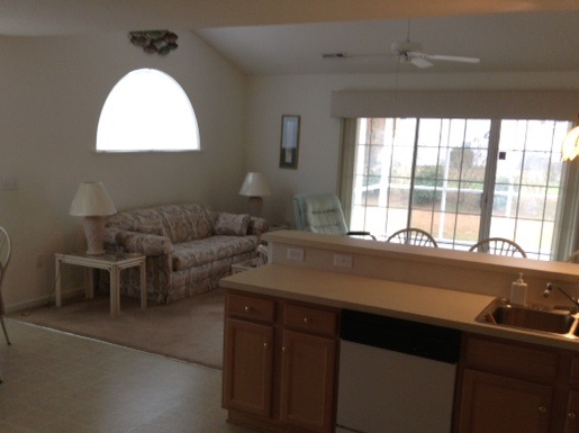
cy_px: 254
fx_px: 685
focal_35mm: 41
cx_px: 275
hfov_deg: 45.8
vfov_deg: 35.0
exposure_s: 1/24
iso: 50
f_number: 2.4
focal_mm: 3.3
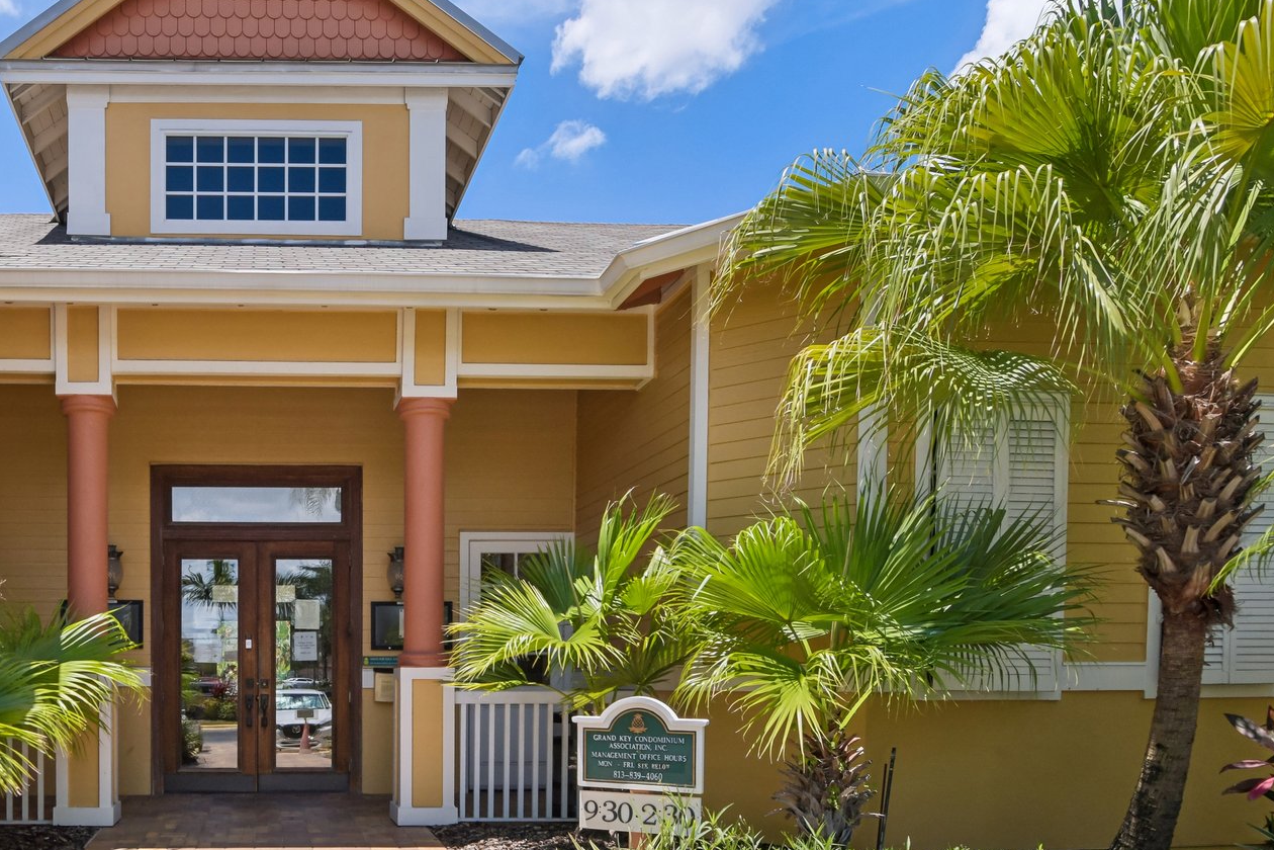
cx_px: 274
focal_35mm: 26
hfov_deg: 64.0
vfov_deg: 49.5
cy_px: 470
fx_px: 920
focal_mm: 16
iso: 400
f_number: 8
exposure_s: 1/1000
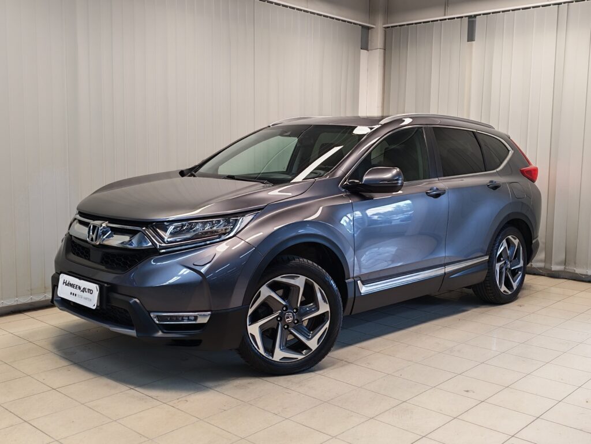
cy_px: 222
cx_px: 296
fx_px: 649
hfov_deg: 49.0
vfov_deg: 37.7
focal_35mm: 38
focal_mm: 5.4
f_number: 1.6
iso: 80
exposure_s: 1/50
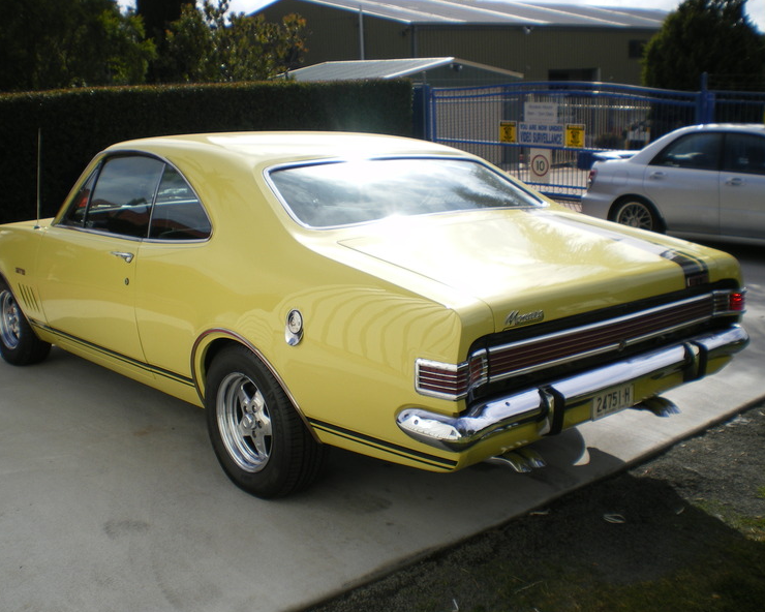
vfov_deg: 39.2
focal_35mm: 38
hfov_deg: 47.9
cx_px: 361
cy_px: 305
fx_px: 860
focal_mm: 6.3
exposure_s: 1/640
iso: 50
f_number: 4.6
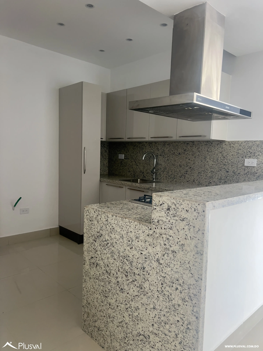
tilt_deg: -4.5
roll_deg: -1.3
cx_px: 132
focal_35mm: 26
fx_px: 263
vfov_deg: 67.3
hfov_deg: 53.1
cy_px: 176
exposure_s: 1/73
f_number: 1.5
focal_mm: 5.7
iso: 125
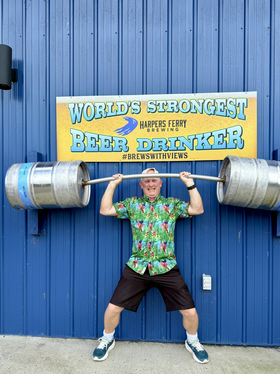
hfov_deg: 51.4
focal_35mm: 27
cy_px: 205
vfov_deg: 65.2
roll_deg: +0.0
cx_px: 140
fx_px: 291
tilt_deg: +0.1
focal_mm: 6.76
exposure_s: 1/1174
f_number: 1.78
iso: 80
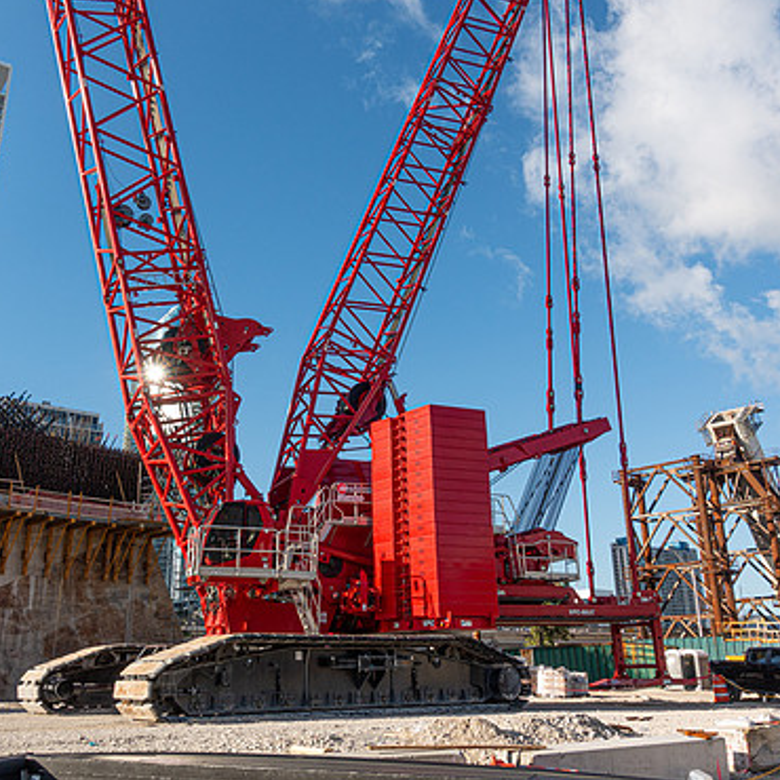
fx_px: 816
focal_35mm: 32
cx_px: 352
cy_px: 381
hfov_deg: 51.0
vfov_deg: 51.1
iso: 125
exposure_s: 1/320
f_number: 6.3
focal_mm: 8.8
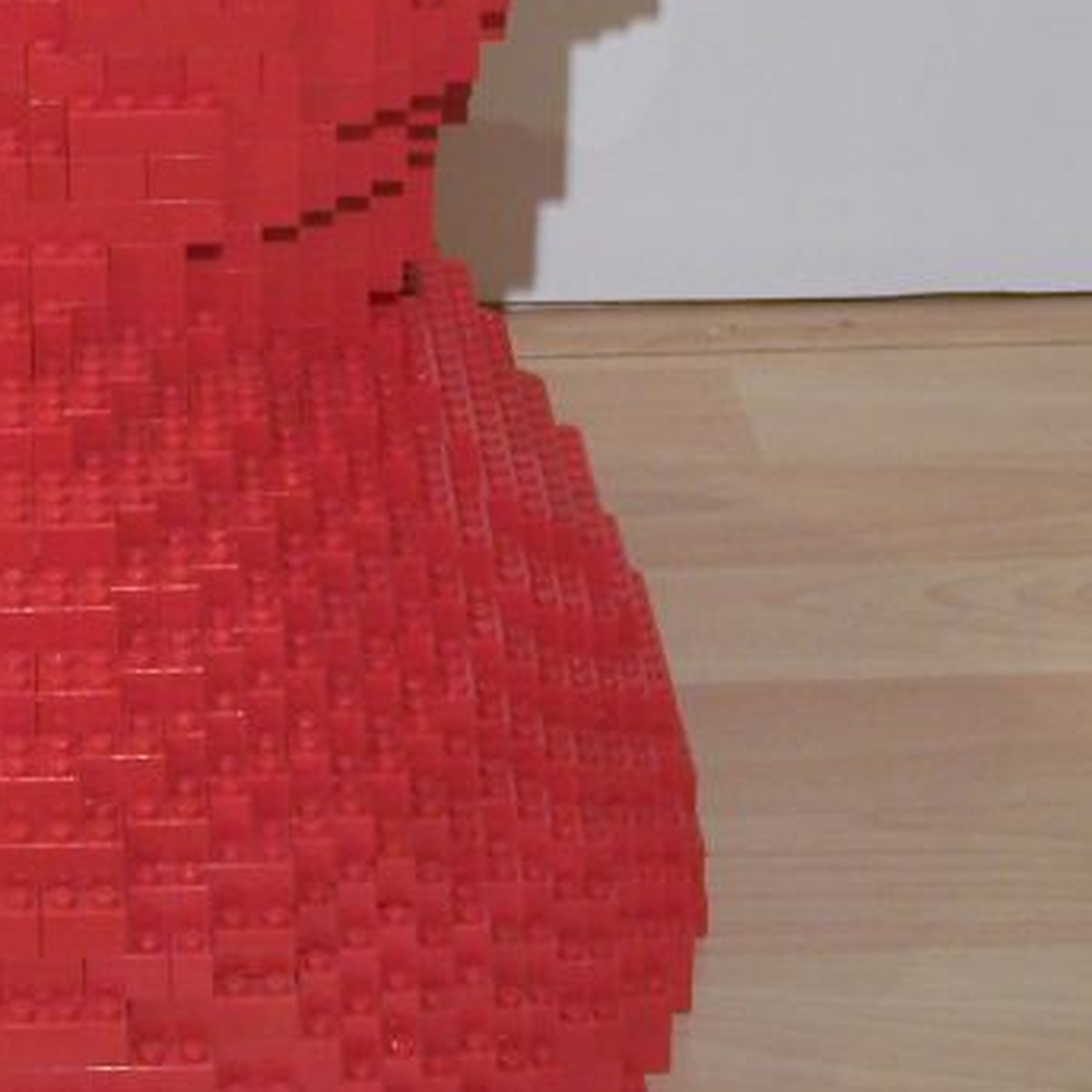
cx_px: 35
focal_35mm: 134
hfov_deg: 12.9
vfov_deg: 12.9
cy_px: 44
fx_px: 4783
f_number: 3
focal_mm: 8.5
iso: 80
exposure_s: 1/3
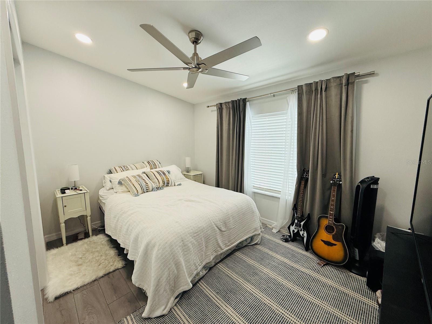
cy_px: 162
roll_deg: +0.1
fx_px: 175
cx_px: 216
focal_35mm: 14
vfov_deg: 85.7
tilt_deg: -4.9
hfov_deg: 102.1
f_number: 2.2
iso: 64
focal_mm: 2.22
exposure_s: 1/112
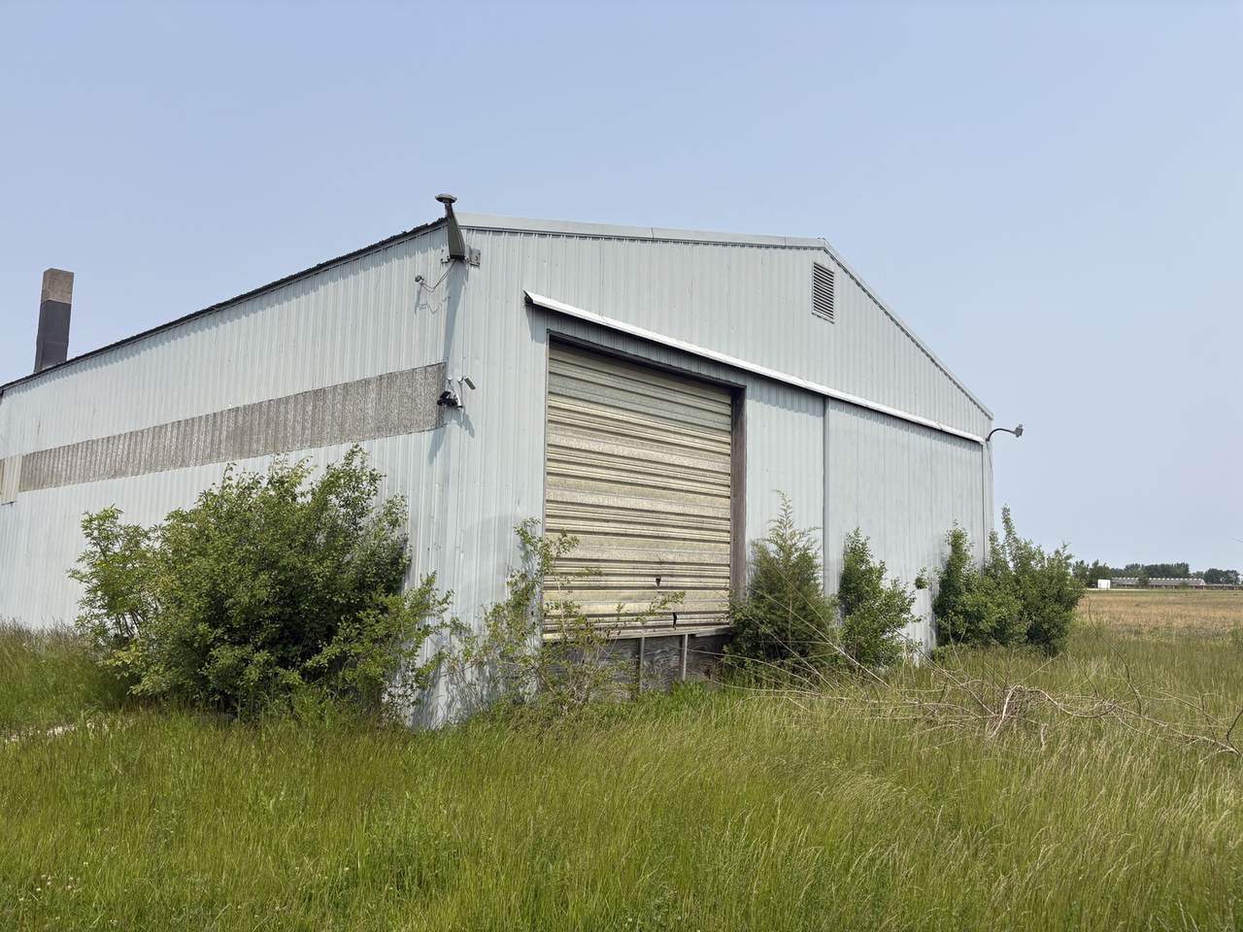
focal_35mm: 26
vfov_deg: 53.1
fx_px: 934
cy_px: 466
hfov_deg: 67.3
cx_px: 622
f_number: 1.6
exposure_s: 1/4950
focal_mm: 5.96
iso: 50
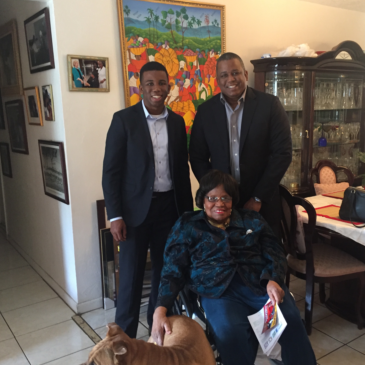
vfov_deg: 47.2
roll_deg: -1.1
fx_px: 418
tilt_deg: -11.4
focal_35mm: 35
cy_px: 180
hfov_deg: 47.0
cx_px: 219
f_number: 2.2
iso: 250
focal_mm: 4.15
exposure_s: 1/24
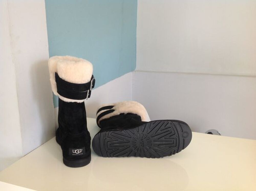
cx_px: 128
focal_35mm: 35
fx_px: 258
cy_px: 96
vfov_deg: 40.6
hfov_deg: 52.7
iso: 80
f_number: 2.4
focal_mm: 4.28
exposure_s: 1/15
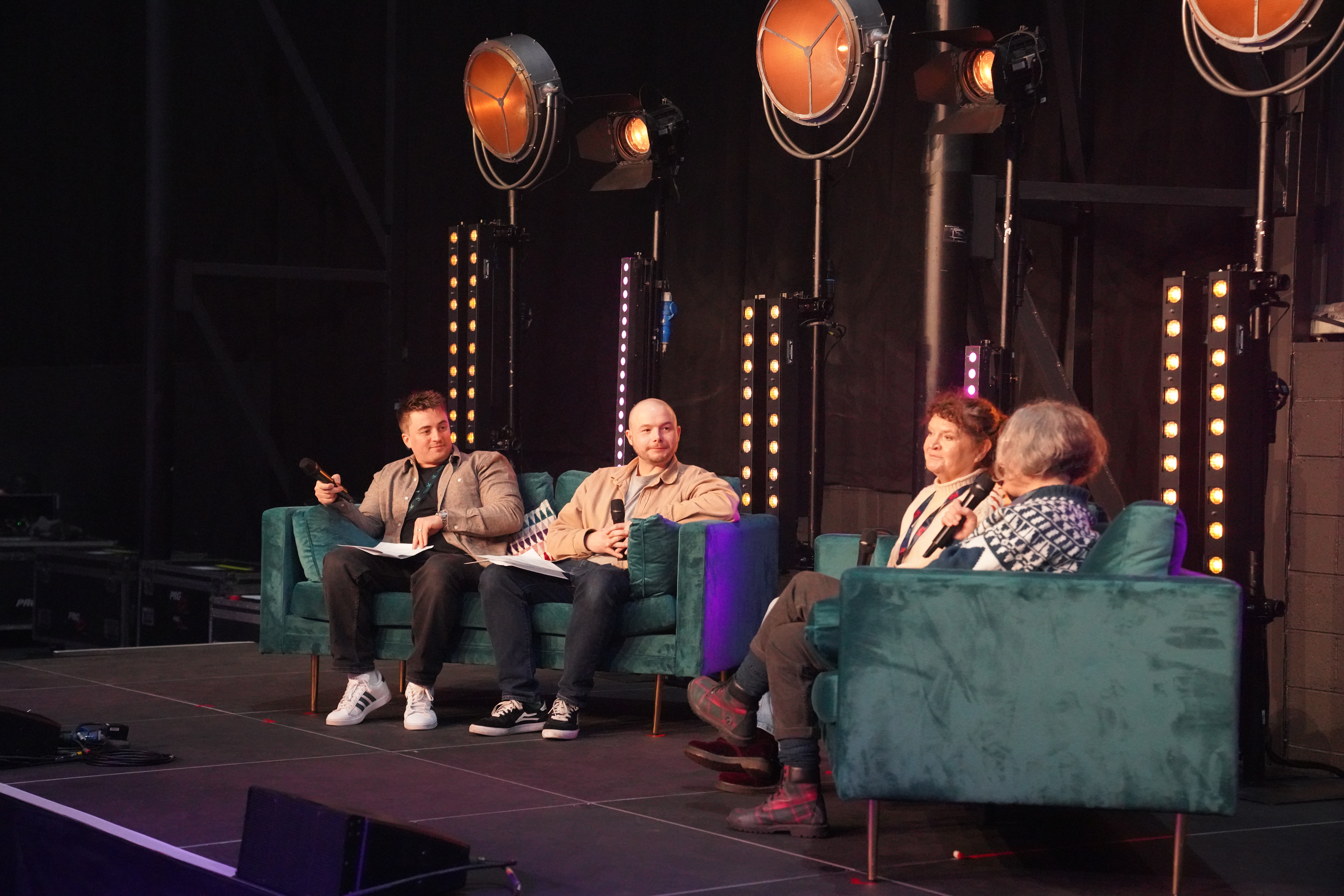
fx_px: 2277
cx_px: 672
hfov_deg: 32.9
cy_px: 448
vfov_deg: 22.3
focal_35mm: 61
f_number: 4
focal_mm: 61
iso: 10000
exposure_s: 1/160
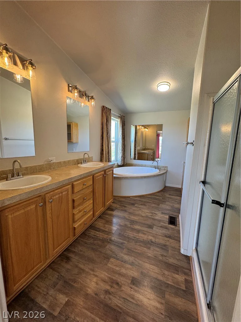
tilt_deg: -8.0
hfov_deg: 85.7
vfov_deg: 102.1
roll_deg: -1.8
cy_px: 161
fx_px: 130
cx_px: 120
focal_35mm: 14
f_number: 2.2
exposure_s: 1/120
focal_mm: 2.22
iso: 125
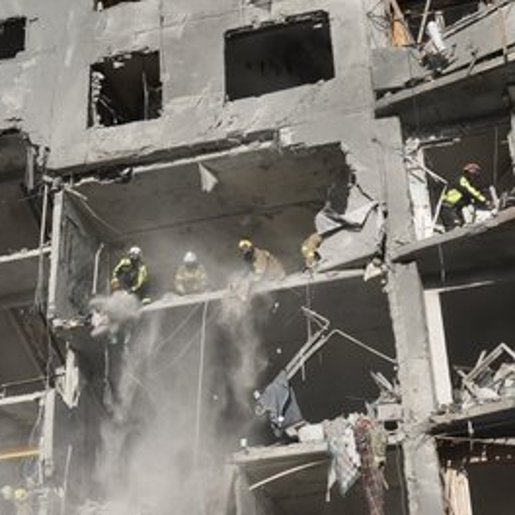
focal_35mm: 67
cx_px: 220
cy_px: 258
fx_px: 1128
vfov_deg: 25.7
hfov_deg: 25.7
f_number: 7.1
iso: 200
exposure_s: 1/640
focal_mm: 35
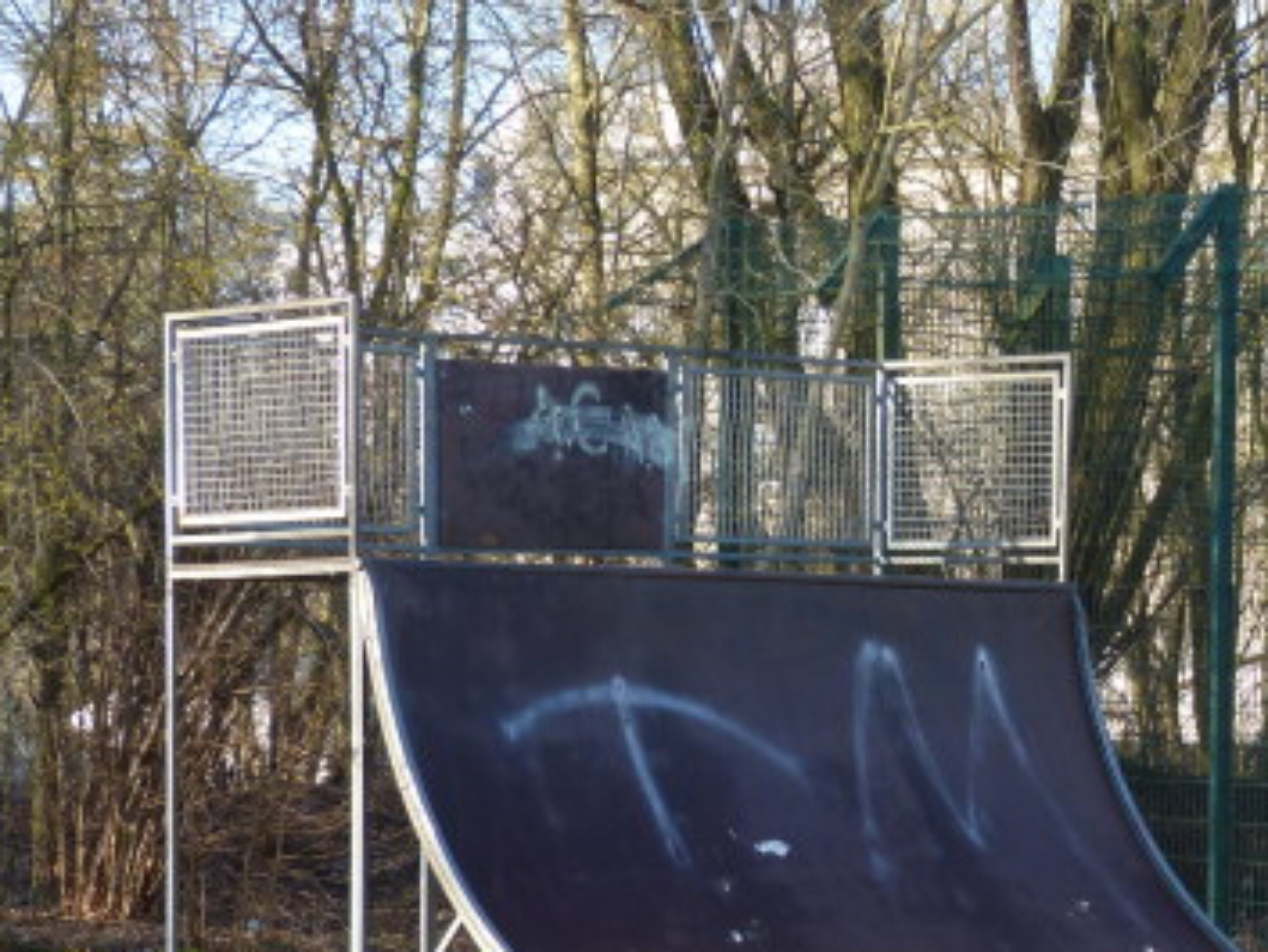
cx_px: 1325
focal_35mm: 129
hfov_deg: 15.0
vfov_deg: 11.5
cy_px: 733
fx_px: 4727
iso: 80
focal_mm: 10.2
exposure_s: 1/100
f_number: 3.6
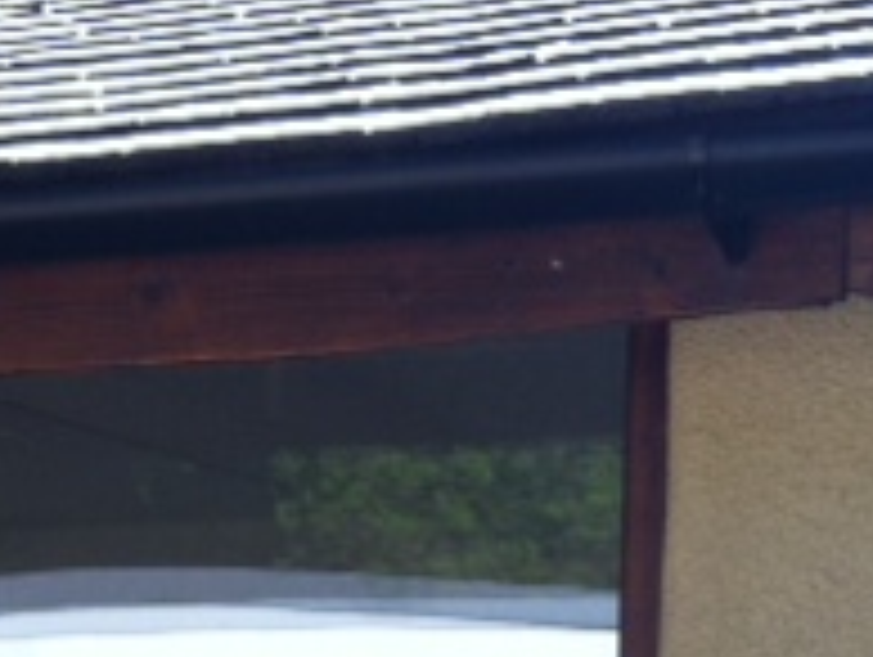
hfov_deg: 17.1
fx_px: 2904
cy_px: 1048
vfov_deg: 12.2
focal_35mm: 115
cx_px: 346
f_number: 2.8
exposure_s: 1/387
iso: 80
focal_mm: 3.85
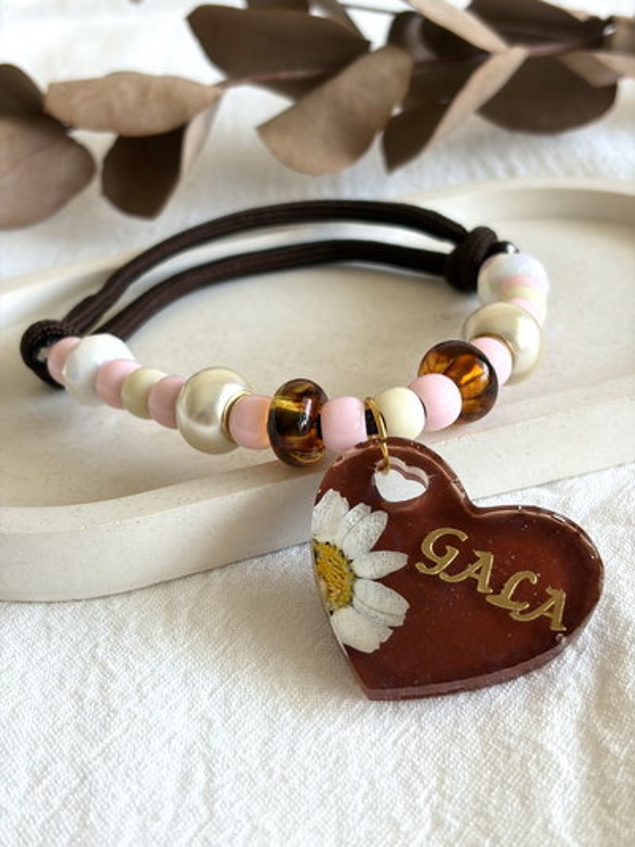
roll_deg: +3.9
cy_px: 424
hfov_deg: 28.0
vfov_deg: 36.8
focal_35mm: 52
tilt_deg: -31.5
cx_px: 318
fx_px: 1271
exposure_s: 1/90
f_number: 1.6
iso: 50
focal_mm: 5.96
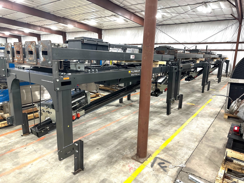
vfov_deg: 56.8
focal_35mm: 24
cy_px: 92
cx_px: 122
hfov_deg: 71.6
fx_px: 169
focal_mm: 6.86
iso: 320
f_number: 1.78
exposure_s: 1/60
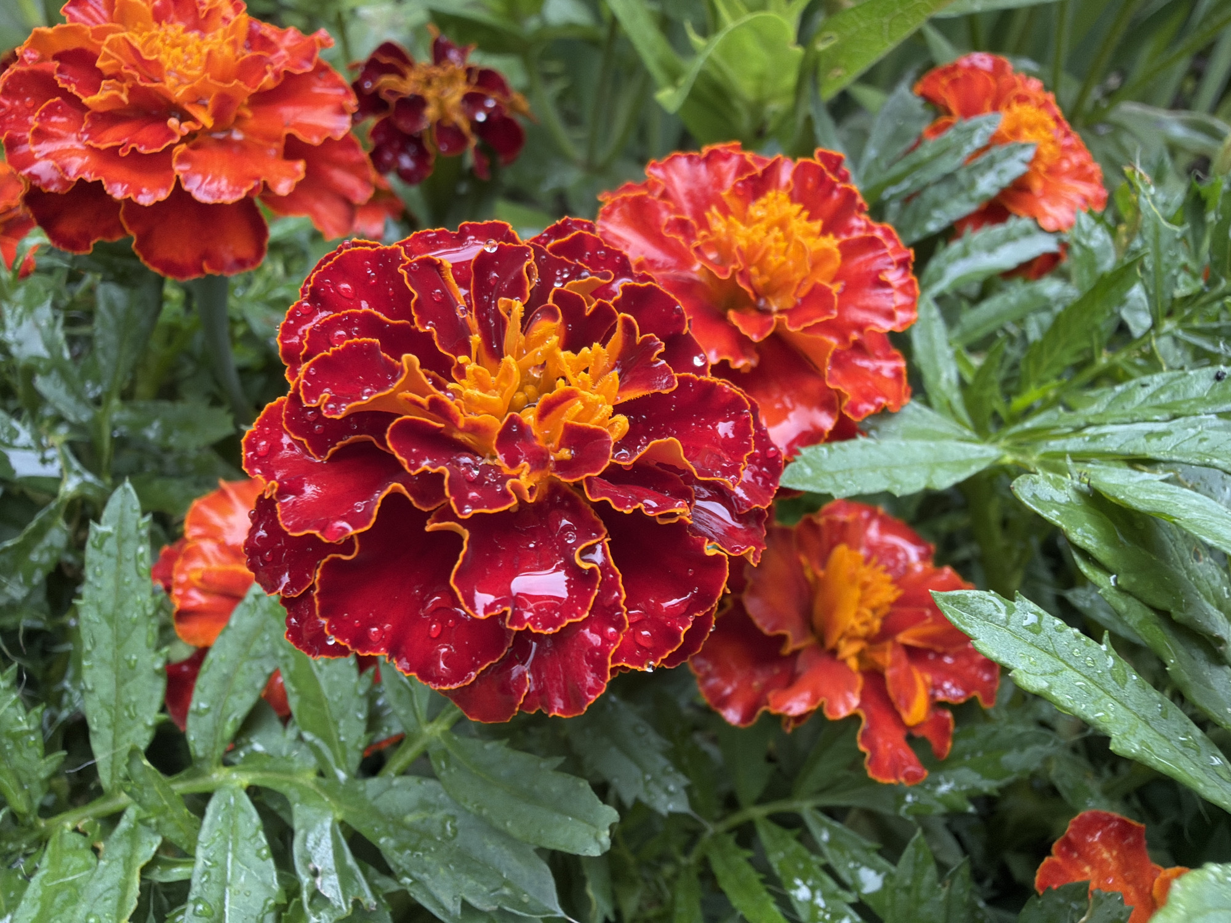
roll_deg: +2.0
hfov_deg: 69.4
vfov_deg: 54.9
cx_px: 616
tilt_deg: -35.4
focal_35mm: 25
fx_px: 889
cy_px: 462
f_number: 2.2
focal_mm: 2.22
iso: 80
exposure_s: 1/121
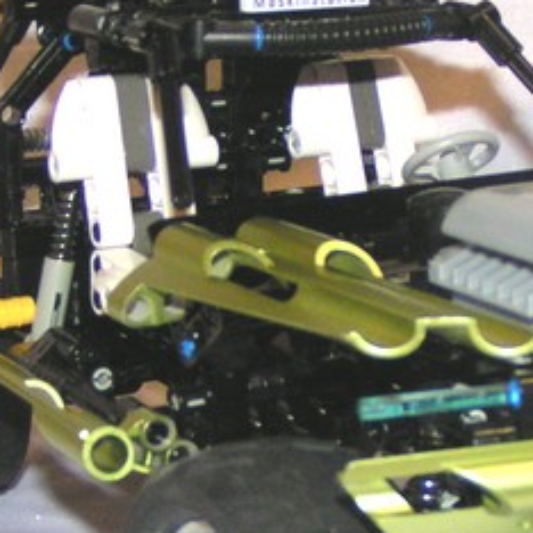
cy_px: 305
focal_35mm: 92
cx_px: 403
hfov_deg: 18.8
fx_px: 1603
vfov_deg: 18.9
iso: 200
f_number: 2.8
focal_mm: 5.8
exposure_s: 1/40
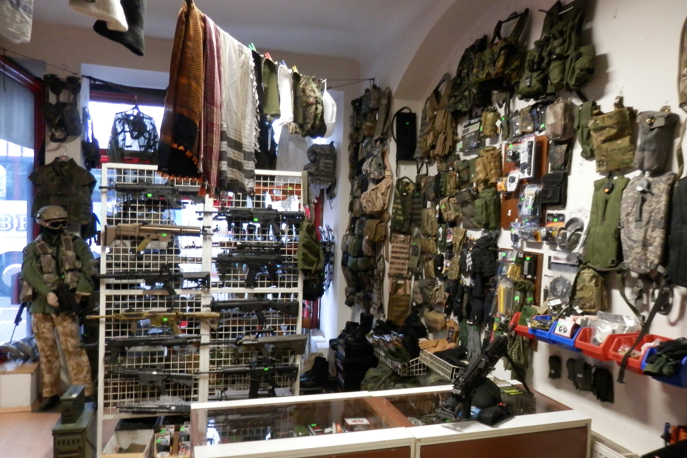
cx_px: 337
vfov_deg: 47.9
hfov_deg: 67.4
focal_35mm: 27
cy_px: 238
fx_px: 515
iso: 250
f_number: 3
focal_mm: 4.5
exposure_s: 1/8
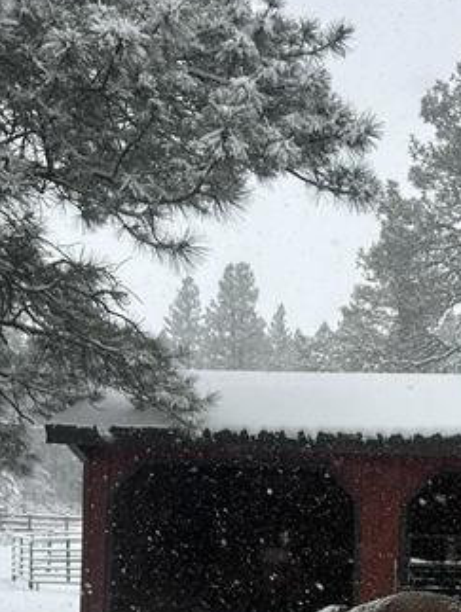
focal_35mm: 57
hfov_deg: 24.6
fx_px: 1010
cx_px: 452
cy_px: 519
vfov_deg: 32.5
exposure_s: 1/406
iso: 80
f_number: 1.78
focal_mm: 6.86
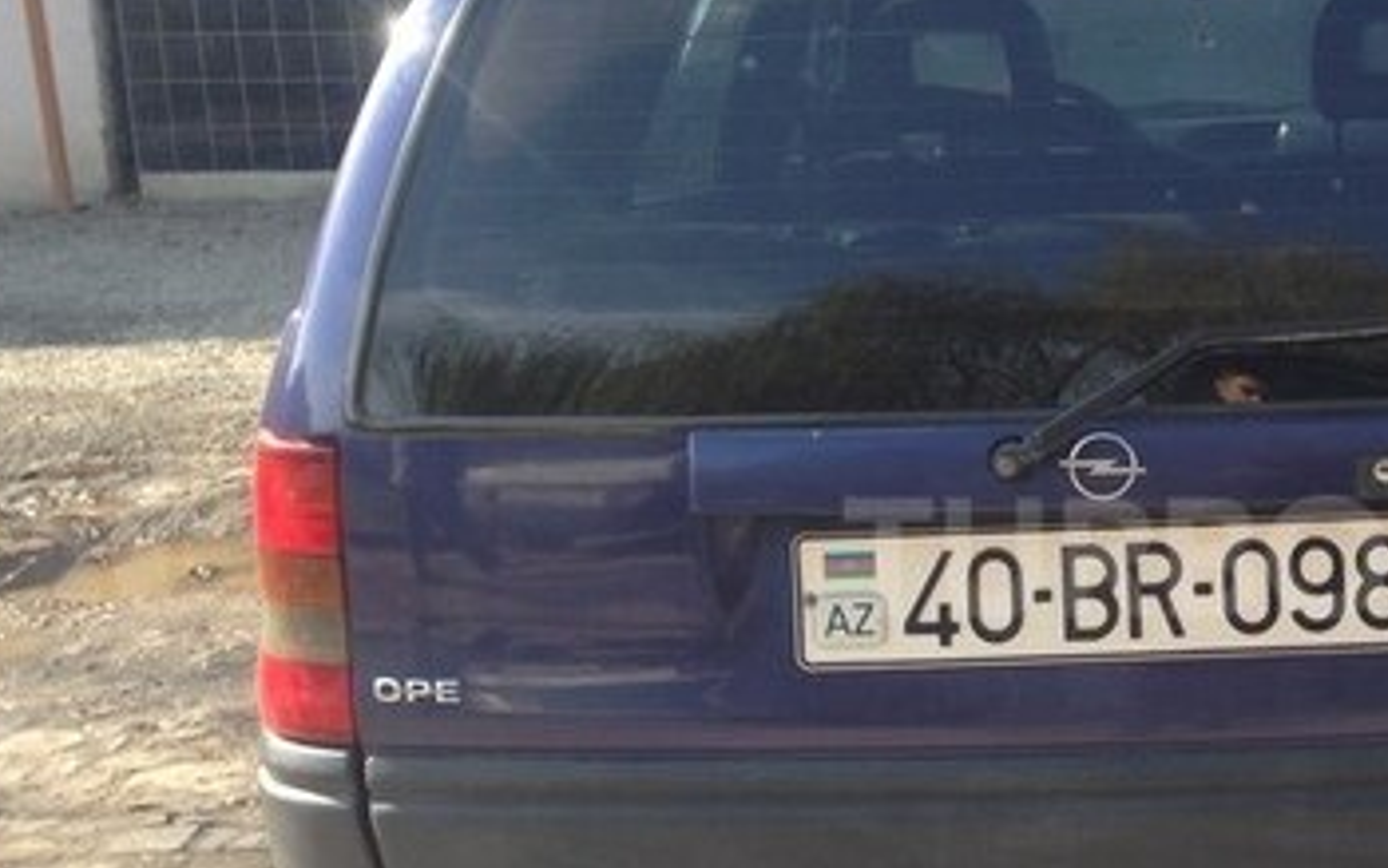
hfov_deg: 29.8
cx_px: 1249
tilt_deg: -14.0
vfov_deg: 19.7
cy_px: 557
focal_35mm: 66
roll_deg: +1.8
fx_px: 2497
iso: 50
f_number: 2.4
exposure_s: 1/279
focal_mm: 4.12
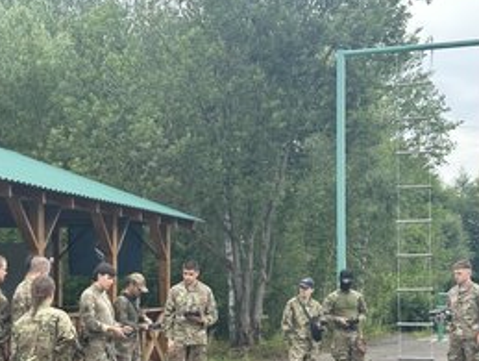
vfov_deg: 19.9
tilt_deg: +3.5
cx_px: 150
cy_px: 254
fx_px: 1025
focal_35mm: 74
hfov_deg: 26.1
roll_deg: +0.3
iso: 64
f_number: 1.78
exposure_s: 1/694
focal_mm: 6.86
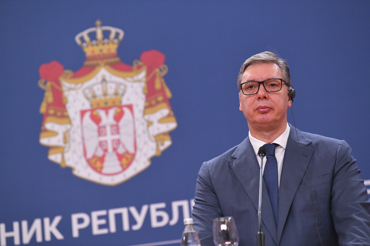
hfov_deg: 10.3
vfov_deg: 6.9
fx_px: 2055
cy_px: 123
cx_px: 185
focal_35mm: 200
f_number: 4
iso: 3200
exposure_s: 1/400
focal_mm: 200
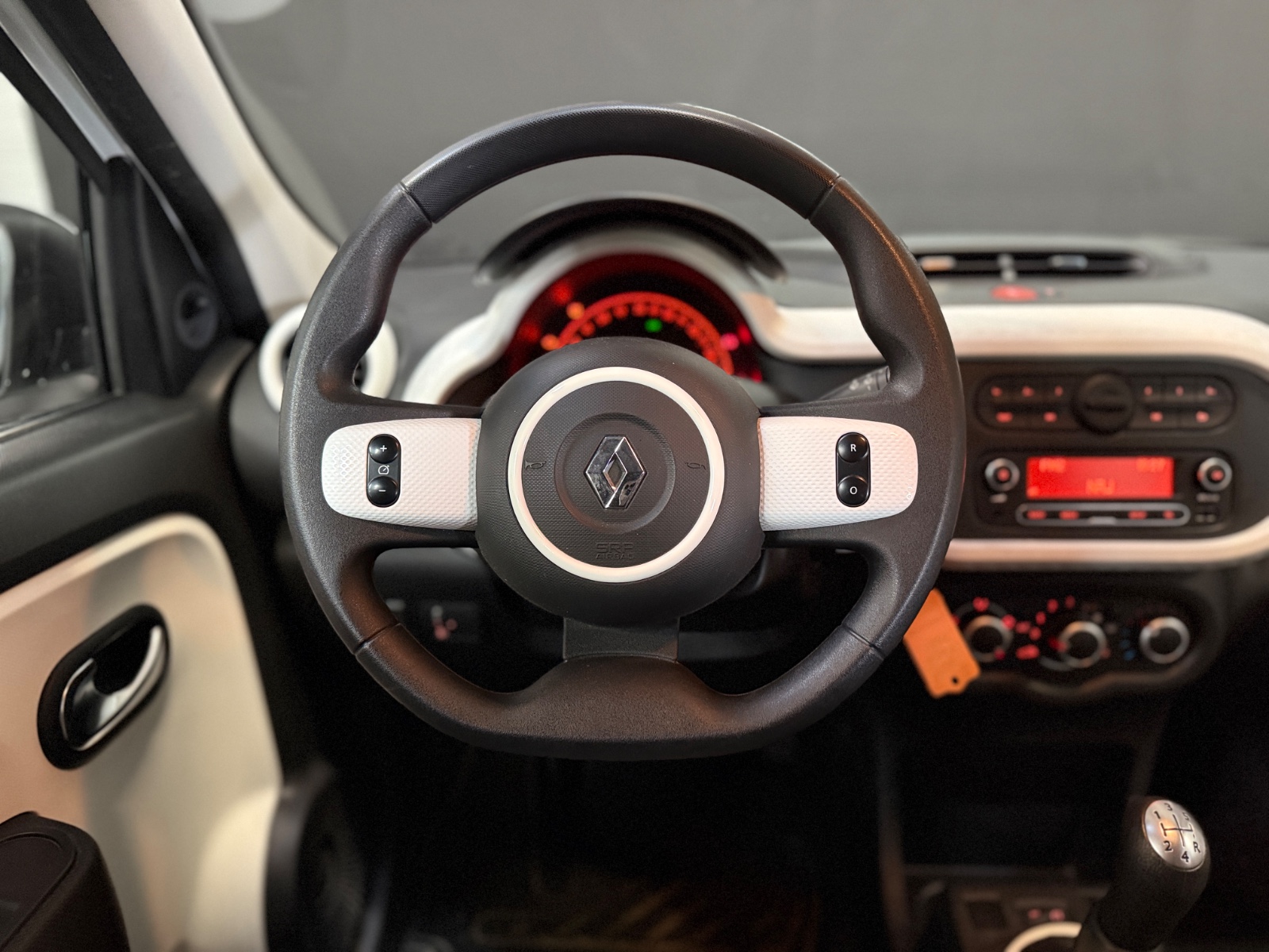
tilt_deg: -20.0
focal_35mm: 24
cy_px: 476
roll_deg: +0.7
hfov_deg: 71.6
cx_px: 634
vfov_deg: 56.8
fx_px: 880
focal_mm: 6.76
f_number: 1.78
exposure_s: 1/33
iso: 800
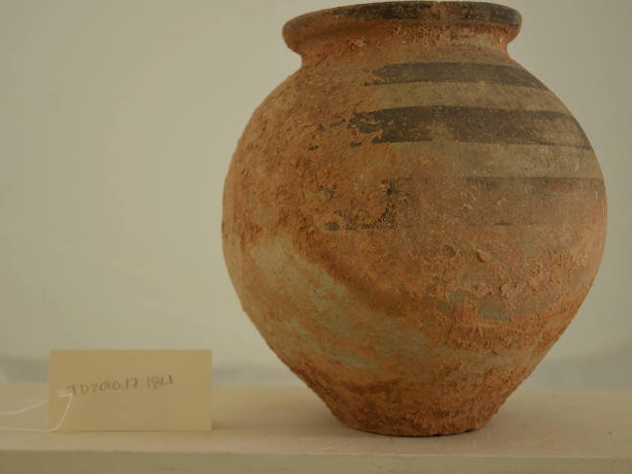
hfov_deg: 36.2
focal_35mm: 53
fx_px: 968
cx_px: 314
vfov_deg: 27.5
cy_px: 233
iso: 200
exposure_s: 1/80
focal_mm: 30
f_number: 4.2
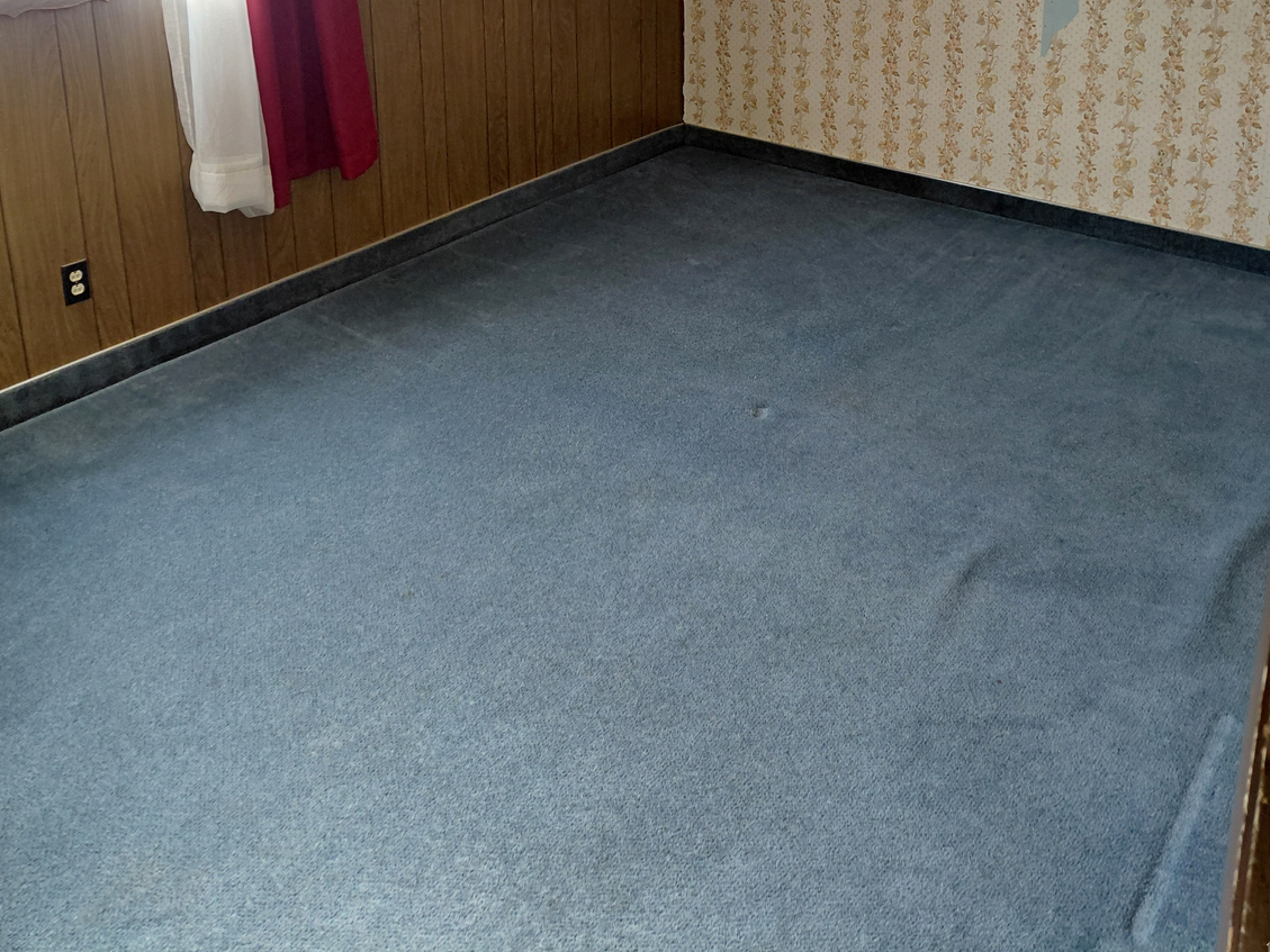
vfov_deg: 38.8
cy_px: 93
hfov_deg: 54.0
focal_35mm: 34
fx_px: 1248
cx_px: 637
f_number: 1.8
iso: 200
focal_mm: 4.69
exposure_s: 1/60
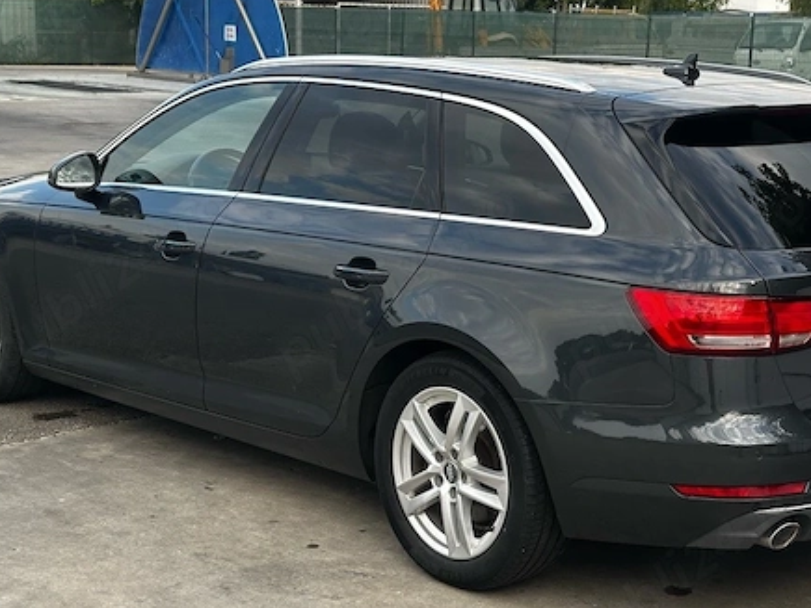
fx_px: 1546
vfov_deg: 22.3
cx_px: 471
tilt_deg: -10.3
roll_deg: -1.6
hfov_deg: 29.3
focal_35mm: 66
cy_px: 290
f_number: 1.78
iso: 64
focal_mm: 6.86
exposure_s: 1/467
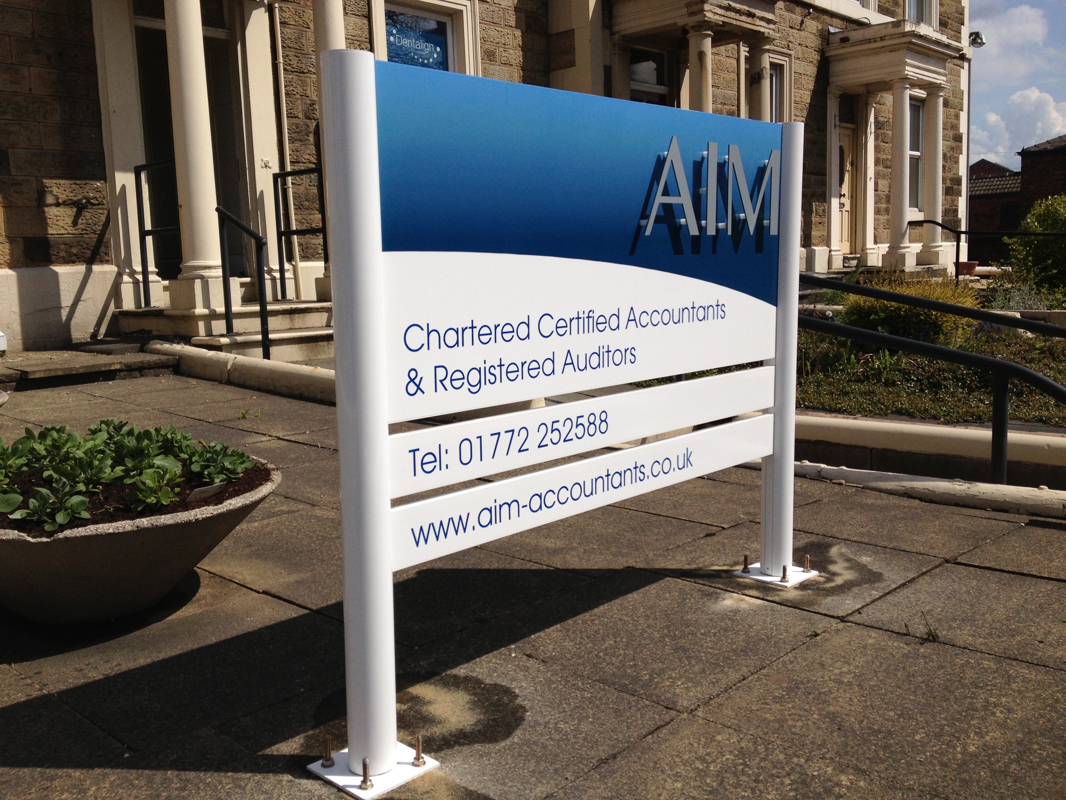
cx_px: 533
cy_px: 400
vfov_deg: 40.7
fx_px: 1078
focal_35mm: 35
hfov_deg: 52.6
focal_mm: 4.28
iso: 50
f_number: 2.4
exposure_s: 1/4255
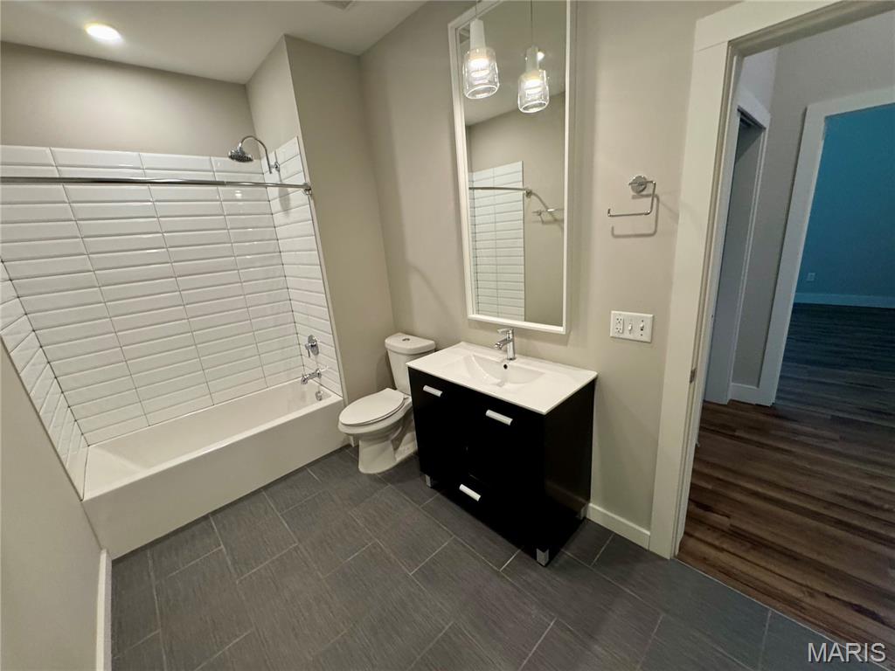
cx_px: 448
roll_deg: +4.7
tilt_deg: -15.5
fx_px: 362
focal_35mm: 14
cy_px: 336
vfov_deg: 85.7
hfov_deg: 102.1
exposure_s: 1/60
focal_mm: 2.22
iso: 320
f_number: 2.2
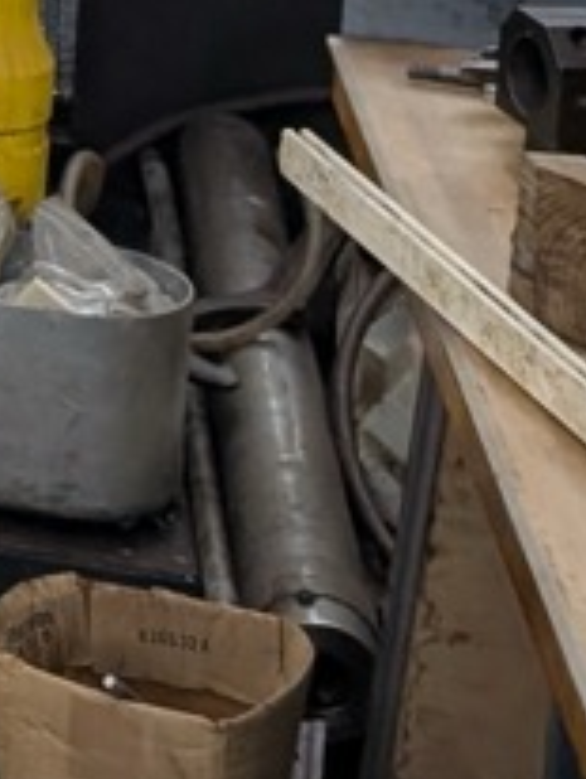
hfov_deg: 8.3
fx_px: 3356
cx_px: -1198
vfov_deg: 12.0
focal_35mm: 149
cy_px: -707
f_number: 1.68
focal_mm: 6.9
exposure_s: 1/128
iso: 151
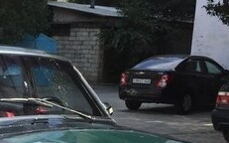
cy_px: 184
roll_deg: -1.5
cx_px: -4
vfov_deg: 14.2
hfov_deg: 22.6
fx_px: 549
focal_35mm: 88
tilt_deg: -12.6
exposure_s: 1/1412
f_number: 2.2
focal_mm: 4.15
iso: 32
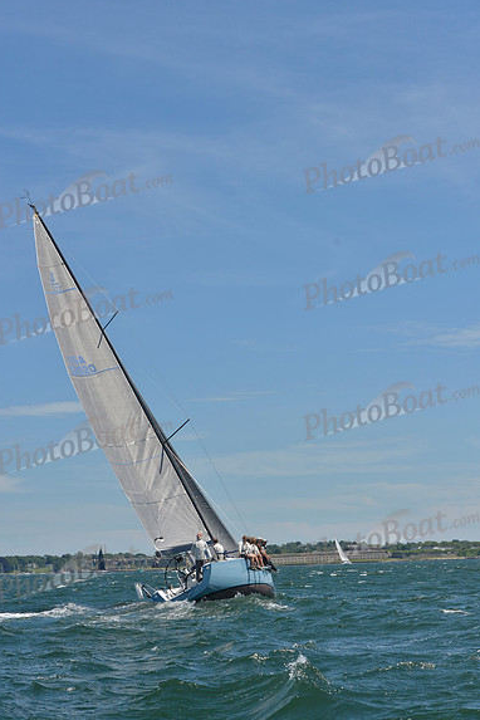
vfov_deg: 26.7
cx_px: 238
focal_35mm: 76
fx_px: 1520
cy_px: 361
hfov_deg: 17.9
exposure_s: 1/1250
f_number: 9
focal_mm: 75
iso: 280
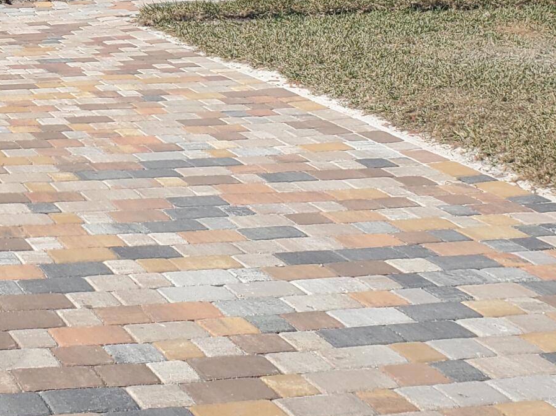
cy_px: -42
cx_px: -14
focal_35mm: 87
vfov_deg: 16.5
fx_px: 1397
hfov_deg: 21.6
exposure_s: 1/2038
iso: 50
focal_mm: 4.3
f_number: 2.4
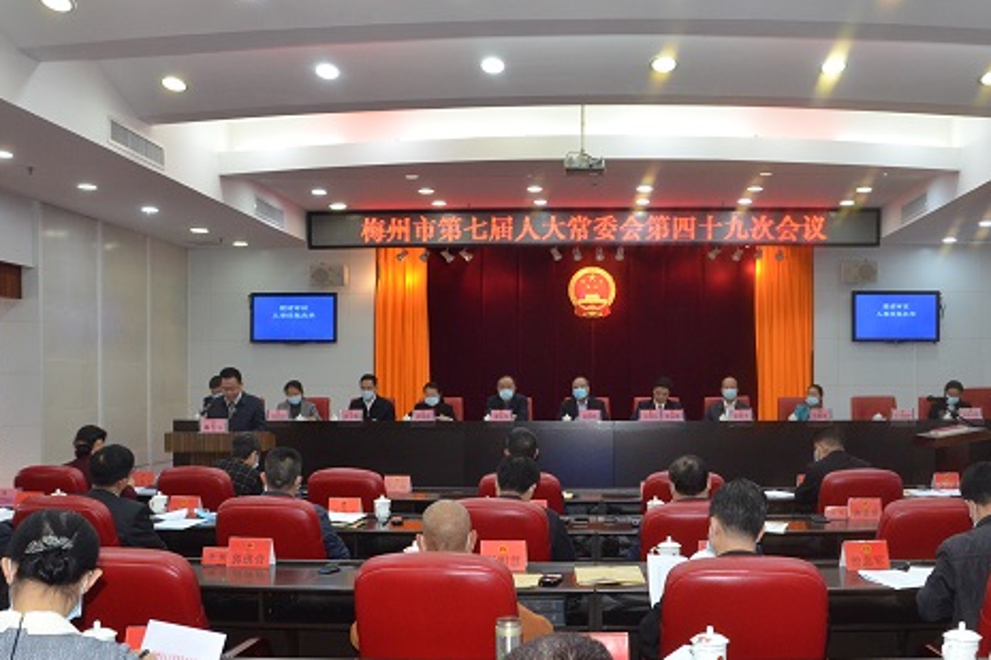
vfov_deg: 32.8
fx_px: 1118
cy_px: 398
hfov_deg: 47.6
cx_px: 585
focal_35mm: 41
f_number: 5.6
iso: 1600
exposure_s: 1/125
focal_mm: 21
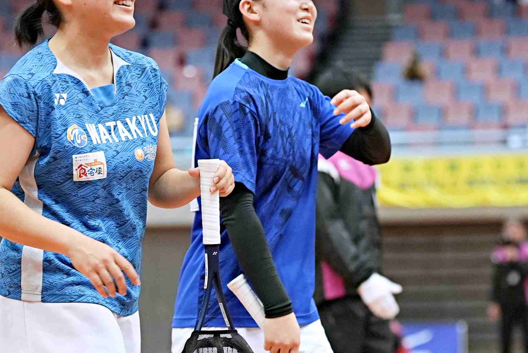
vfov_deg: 5.2
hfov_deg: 7.7
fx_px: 3920
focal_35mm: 267
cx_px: 325
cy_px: 189
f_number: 2.8
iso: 1600
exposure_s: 1/400
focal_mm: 85
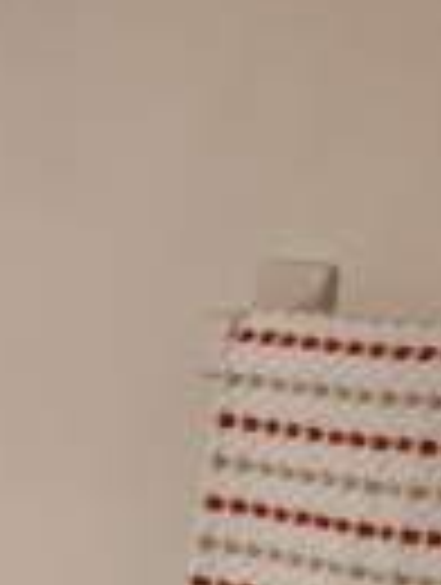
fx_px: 1998
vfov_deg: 14.1
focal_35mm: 118
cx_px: -536
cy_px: 1159
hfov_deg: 11.0
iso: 869
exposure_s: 1/120
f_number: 1.8
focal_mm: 5.56
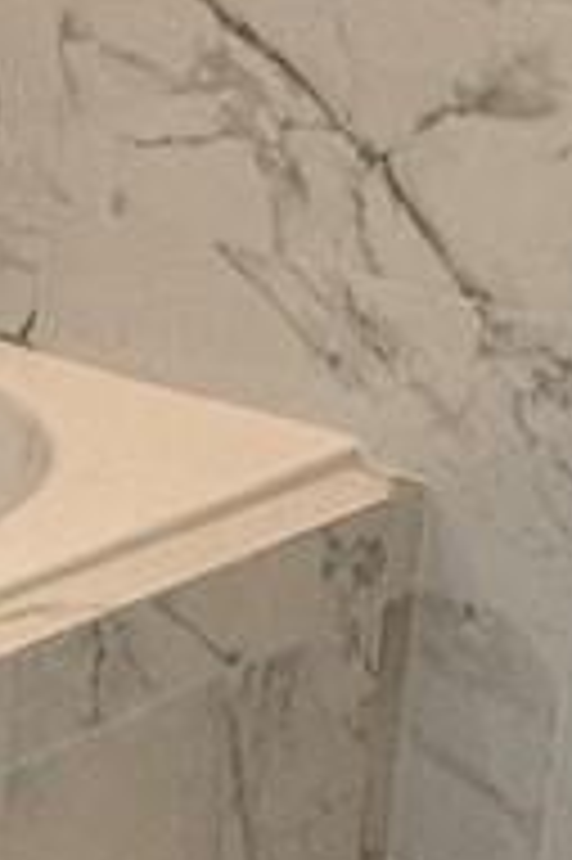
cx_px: -1018
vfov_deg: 16.6
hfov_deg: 9.4
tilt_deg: -14.2
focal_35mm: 122
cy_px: 131
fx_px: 2913
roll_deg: +0.8
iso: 160
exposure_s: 1/120
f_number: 2.2
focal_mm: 2.22
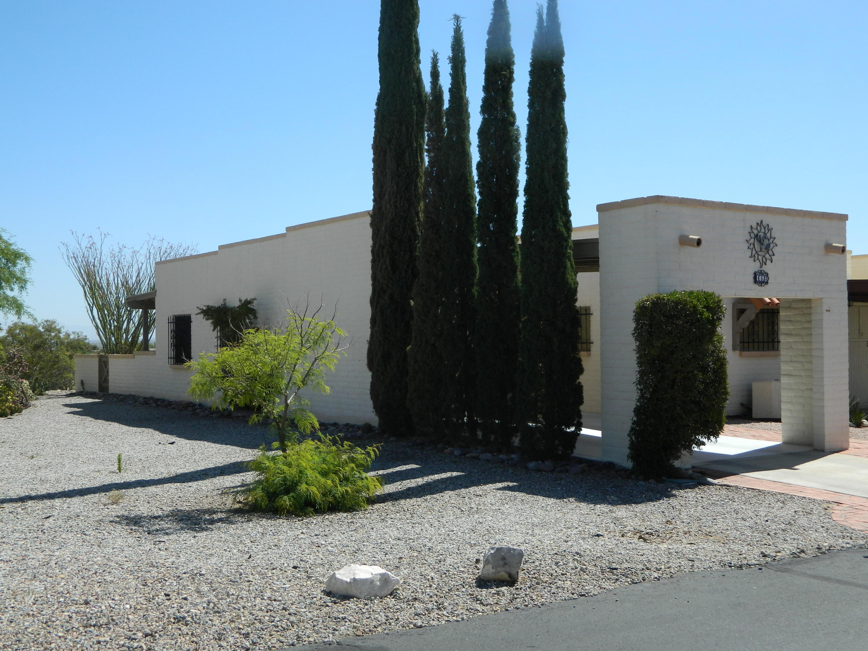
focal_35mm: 41
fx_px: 1028
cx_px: 434
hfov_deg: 45.8
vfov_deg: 35.1
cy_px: 326
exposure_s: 1/800
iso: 80
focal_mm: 7.3
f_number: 3.5
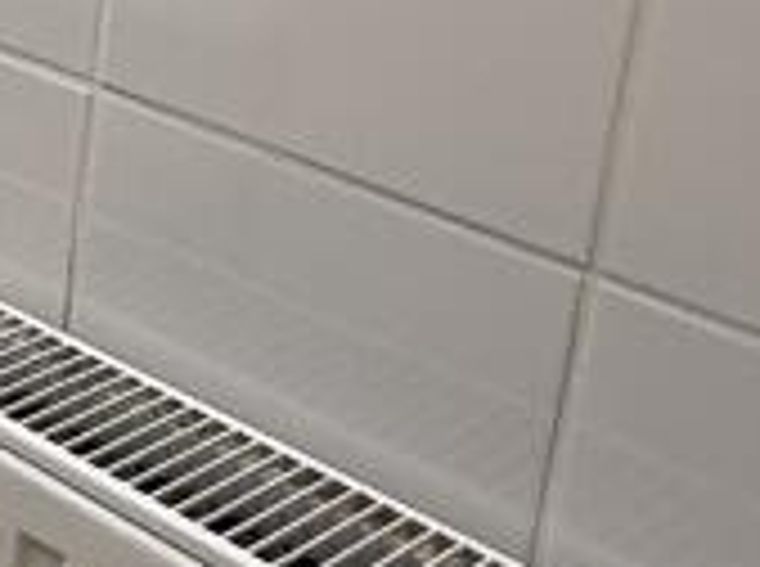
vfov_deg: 16.1
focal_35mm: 85
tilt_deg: -12.7
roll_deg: -0.7
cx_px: -769
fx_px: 1862
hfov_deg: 17.0
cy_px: -230
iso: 125
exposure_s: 1/100
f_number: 2.2
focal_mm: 2.22
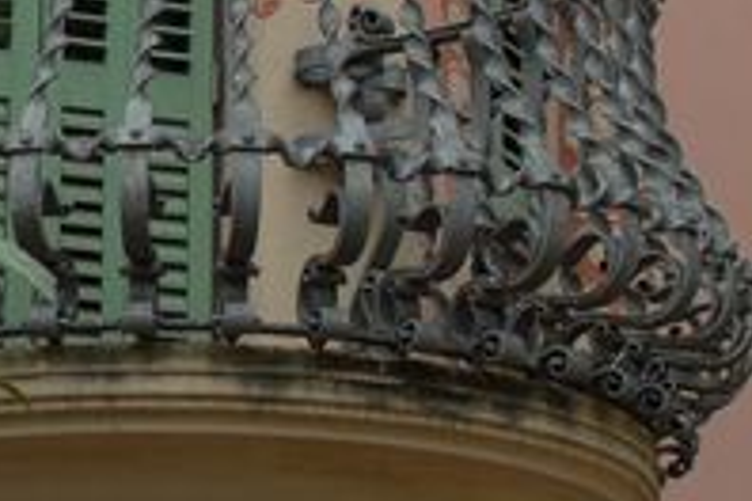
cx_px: -144
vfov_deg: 7.2
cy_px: 129
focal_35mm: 191
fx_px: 3989
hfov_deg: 10.6
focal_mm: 28
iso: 160
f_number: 5
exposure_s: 1/350
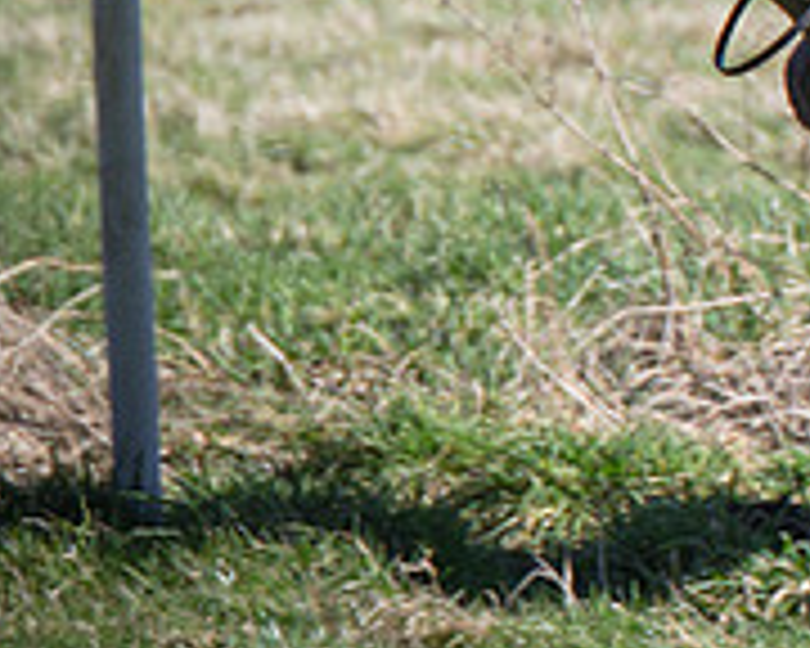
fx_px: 22031
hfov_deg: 2.1
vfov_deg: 1.7
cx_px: 1780
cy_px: -294
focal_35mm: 919
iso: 125
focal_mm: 140
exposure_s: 1/1000
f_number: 4
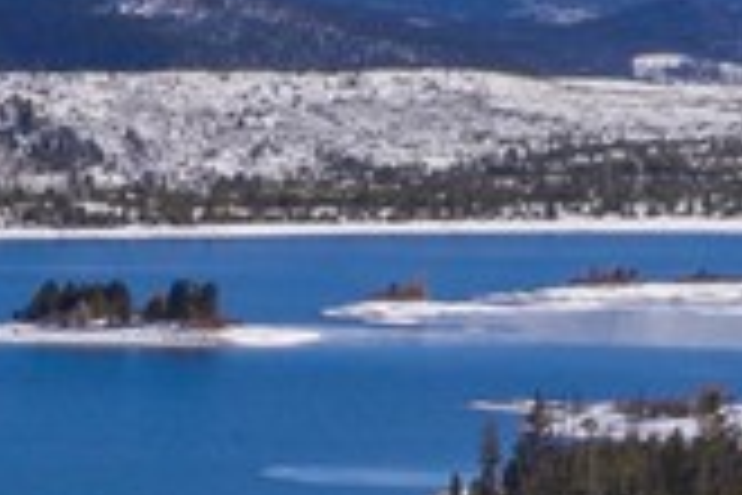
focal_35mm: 184
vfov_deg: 7.2
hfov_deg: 8.8
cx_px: -1628
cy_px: 1001
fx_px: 3792
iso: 100
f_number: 6.3
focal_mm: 10.26
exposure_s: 1/640
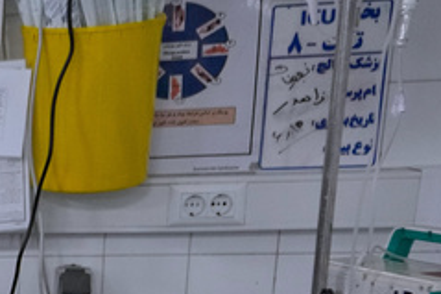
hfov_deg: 15.8
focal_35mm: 103
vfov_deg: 12.7
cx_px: -435
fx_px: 1261
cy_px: 420
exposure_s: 1/400
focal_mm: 24
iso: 3200
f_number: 2.8
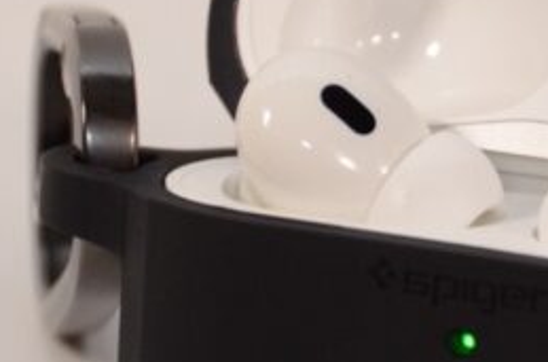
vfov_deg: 1.6
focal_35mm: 859
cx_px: 554
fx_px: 13029
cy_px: 227
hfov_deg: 2.4
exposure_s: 1/100
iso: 1600
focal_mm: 185
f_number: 6.3
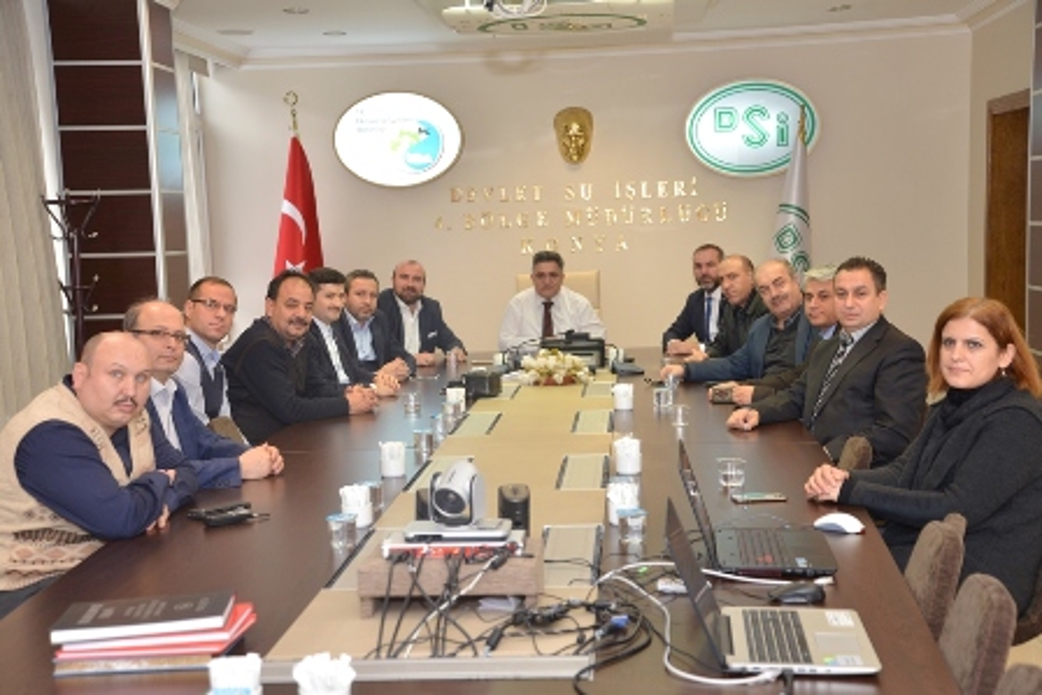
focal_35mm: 50
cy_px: 348
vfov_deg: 27.0
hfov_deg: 39.6
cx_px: 521
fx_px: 1448
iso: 450
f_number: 4.2
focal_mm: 50
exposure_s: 1/80
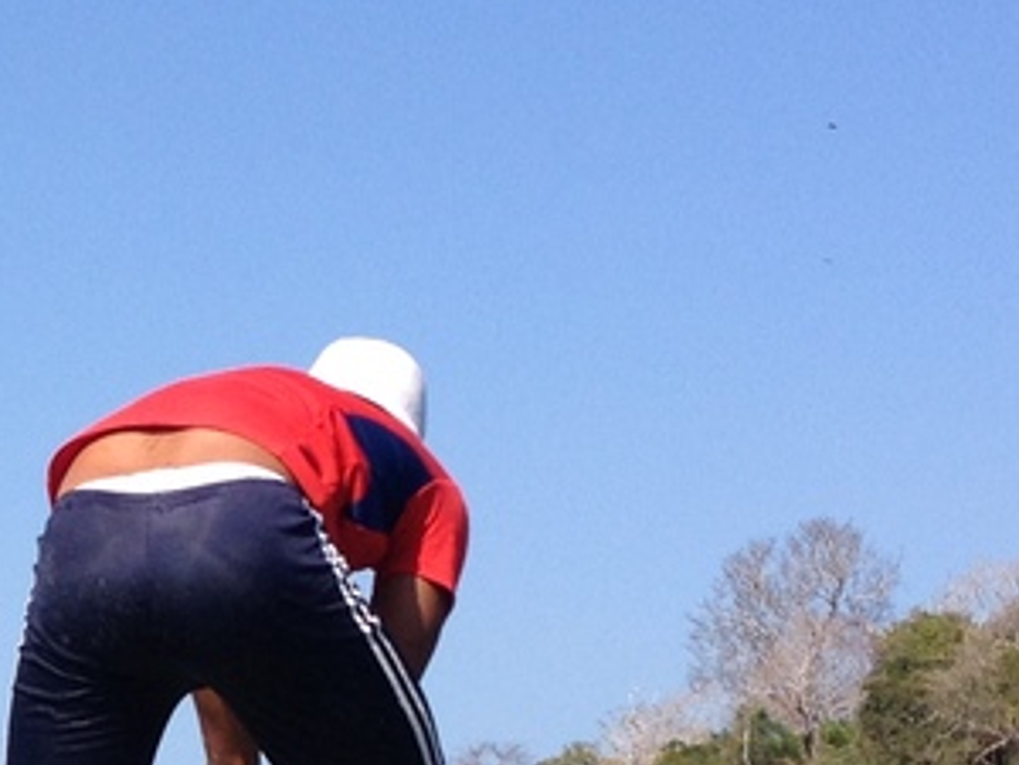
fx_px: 4121
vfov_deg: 10.4
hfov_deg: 13.9
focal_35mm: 140
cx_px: 0
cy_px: 928
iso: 50
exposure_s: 1/1493
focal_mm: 4.28
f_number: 2.4
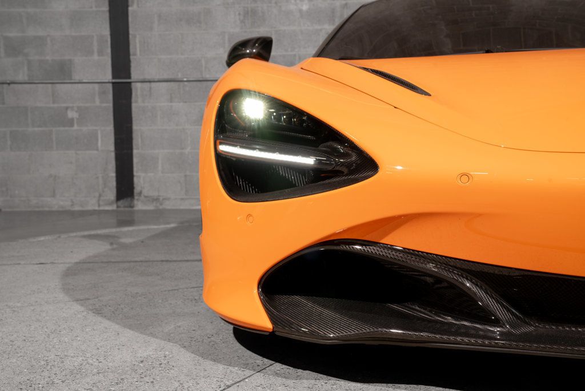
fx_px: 796
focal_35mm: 49
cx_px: 292
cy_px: 196
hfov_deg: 40.3
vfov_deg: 27.5
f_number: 11
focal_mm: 49
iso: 320
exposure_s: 1/50
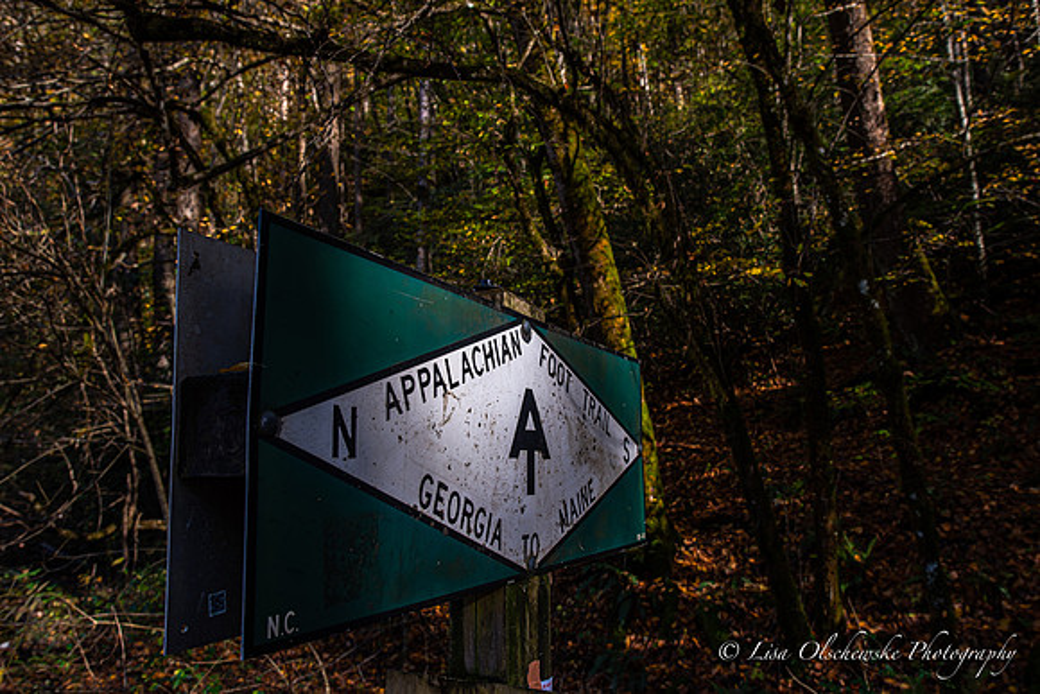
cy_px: 347
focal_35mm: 26
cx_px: 520
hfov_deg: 69.4
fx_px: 751
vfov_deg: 49.6
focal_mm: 26
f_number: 5.6
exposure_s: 1/200
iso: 200
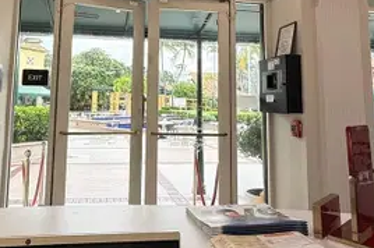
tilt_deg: +7.0
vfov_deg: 43.9
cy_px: 73
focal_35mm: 29
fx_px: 301
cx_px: 140
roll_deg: -1.8
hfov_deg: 62.8
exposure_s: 1/99
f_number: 2.2
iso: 125
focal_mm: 2.22
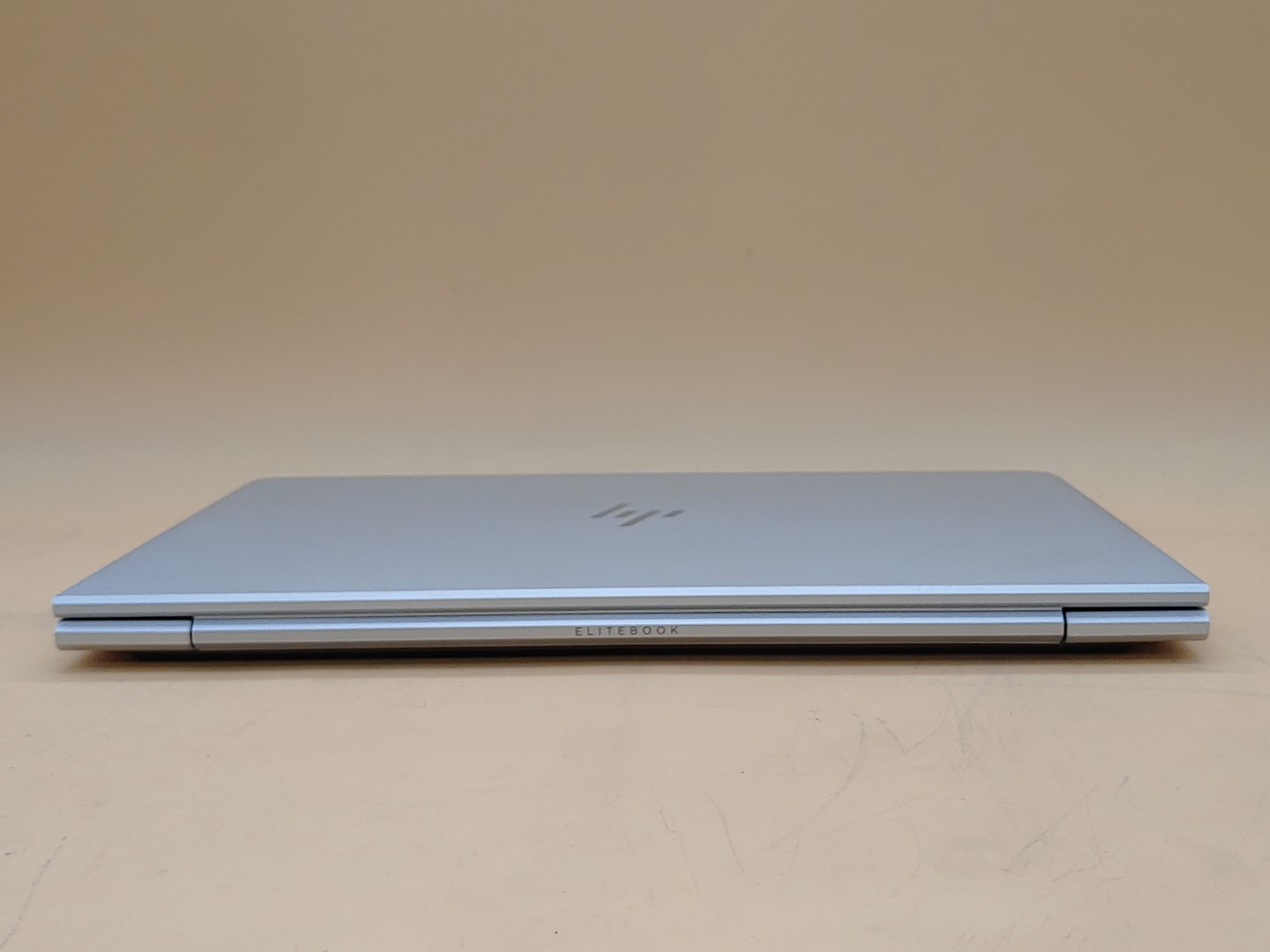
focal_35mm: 44
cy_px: 476
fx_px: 1614
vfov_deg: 32.9
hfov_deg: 42.9
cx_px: 635
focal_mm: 4.36
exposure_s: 1/190
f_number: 1.8
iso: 50
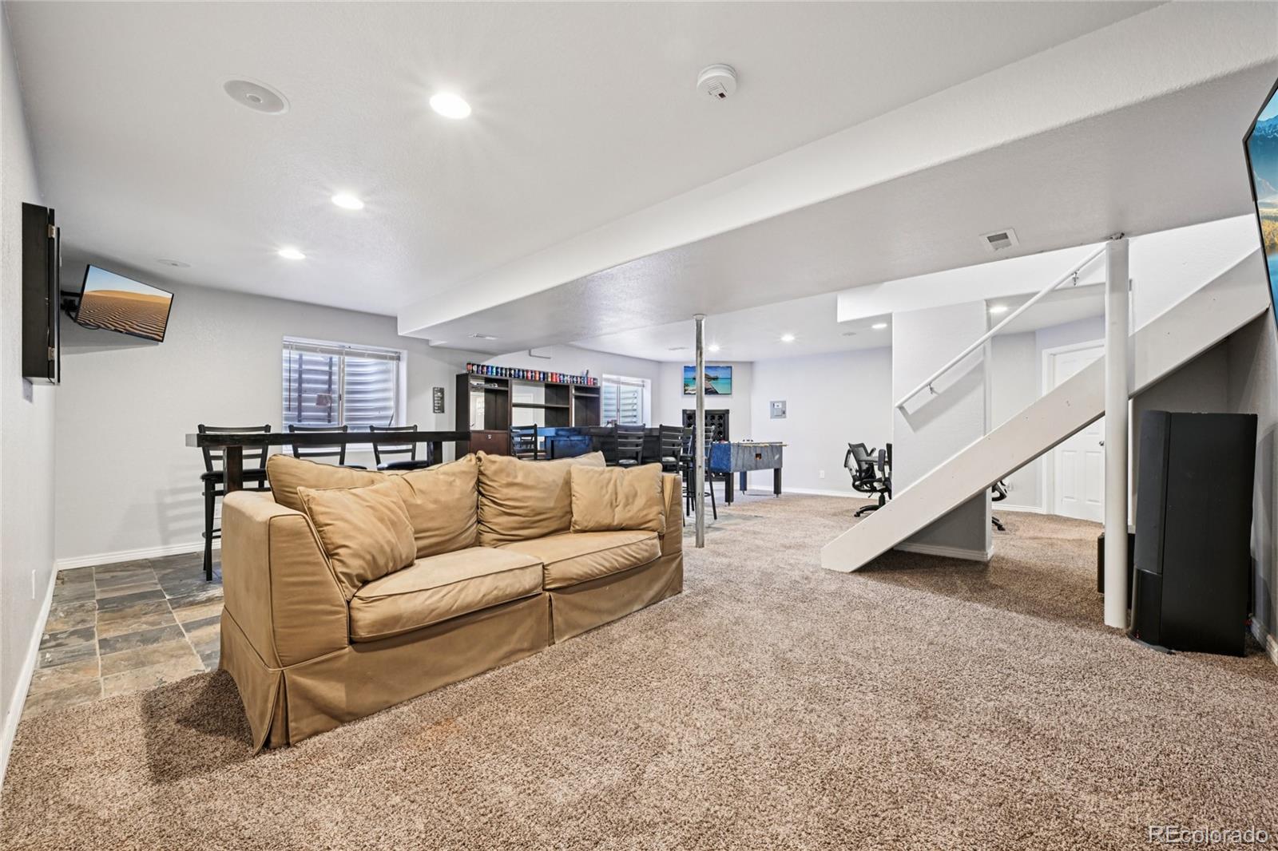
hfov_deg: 104.3
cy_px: 426
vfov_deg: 81.2
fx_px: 497
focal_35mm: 14
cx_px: 639
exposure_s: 1/1.67
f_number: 11
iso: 400
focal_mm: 14
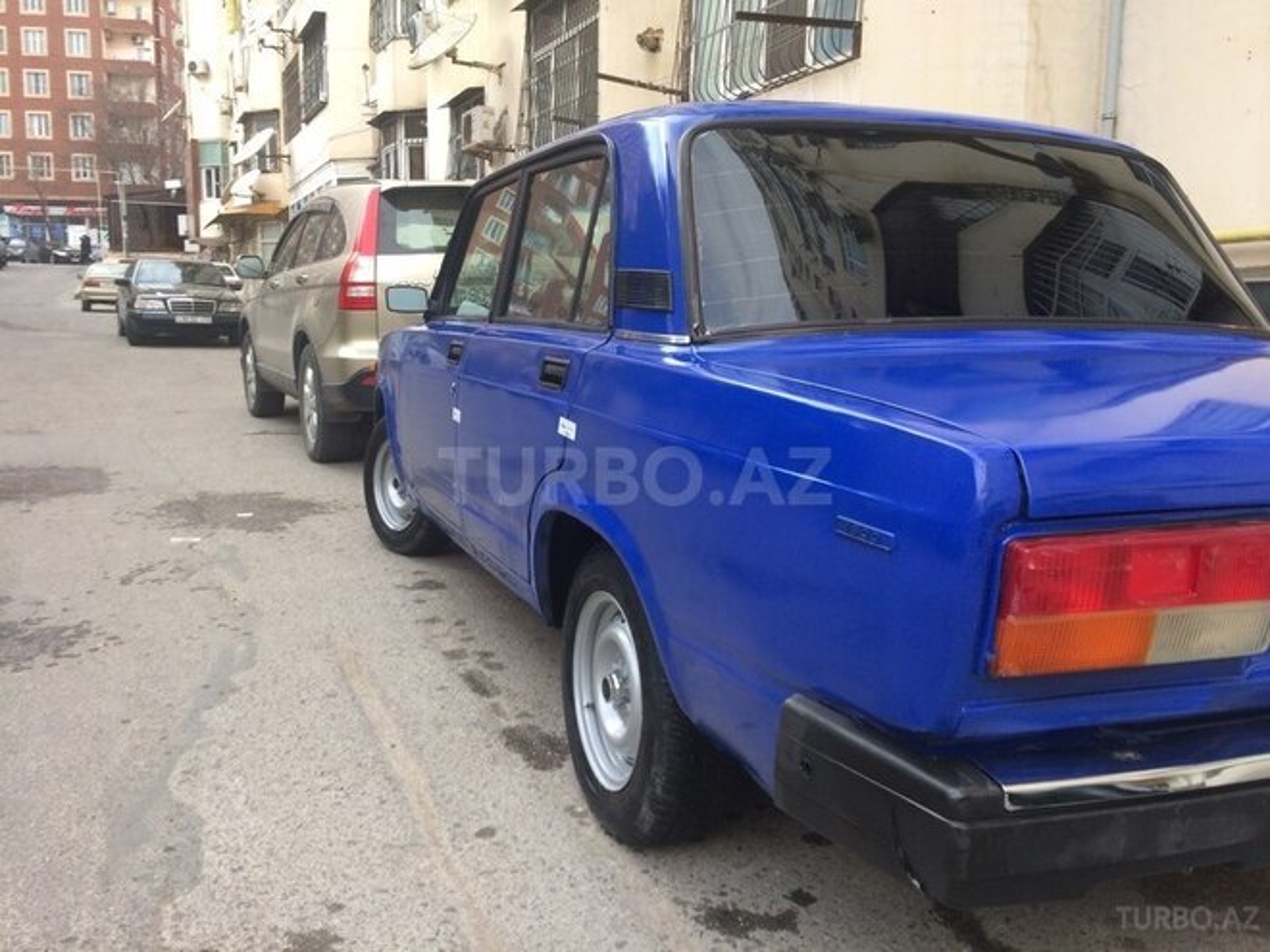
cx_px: 635
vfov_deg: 48.2
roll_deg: -0.3
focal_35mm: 29
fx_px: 1064
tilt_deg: -6.3
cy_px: 476
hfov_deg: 61.7
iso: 64
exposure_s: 1/100
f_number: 2.2
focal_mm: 4.15
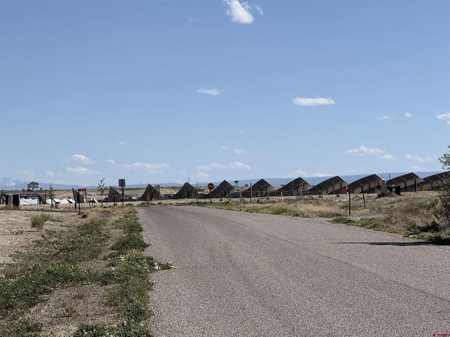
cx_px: 225
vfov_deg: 12.3
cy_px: 168
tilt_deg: +1.9
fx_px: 1560
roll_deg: +1.0
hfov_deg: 16.4
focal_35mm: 120
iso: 50
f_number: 2.8
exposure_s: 1/2817
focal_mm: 15.66
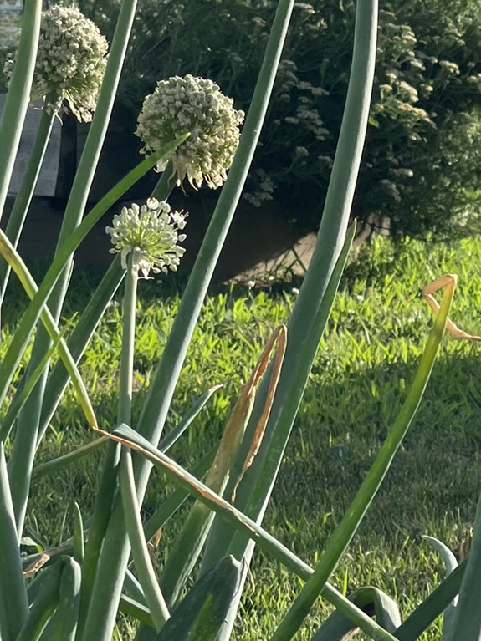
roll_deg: +1.1
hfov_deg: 8.7
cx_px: 135
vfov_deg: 11.4
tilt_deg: +1.0
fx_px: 3169
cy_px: -33
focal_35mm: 171
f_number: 2.2
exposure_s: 1/485
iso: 32
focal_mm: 7.5
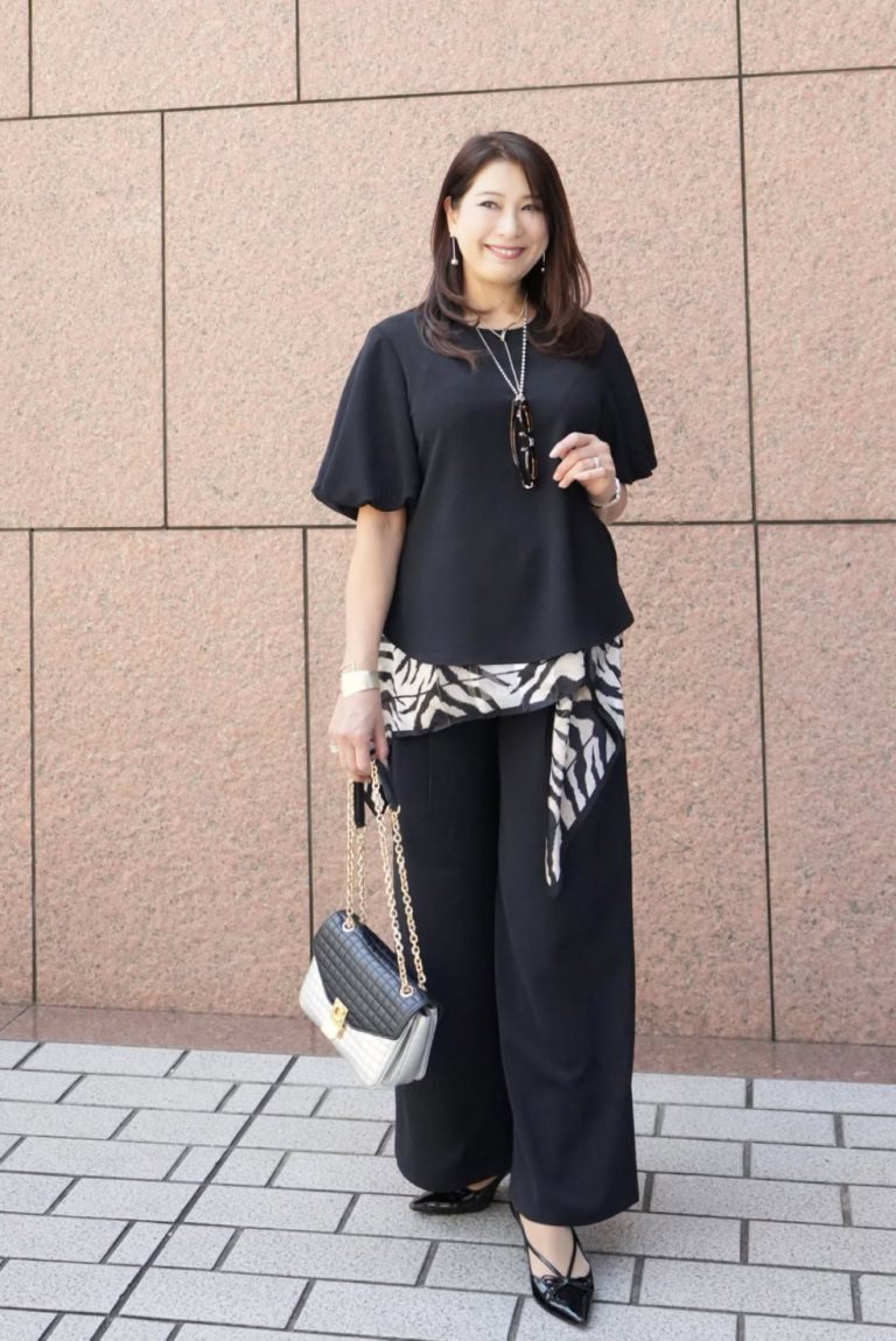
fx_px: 1715
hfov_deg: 29.3
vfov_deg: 42.7
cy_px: 670
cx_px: 448
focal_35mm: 46
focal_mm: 31
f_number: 2.8
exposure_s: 1/4098
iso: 8000
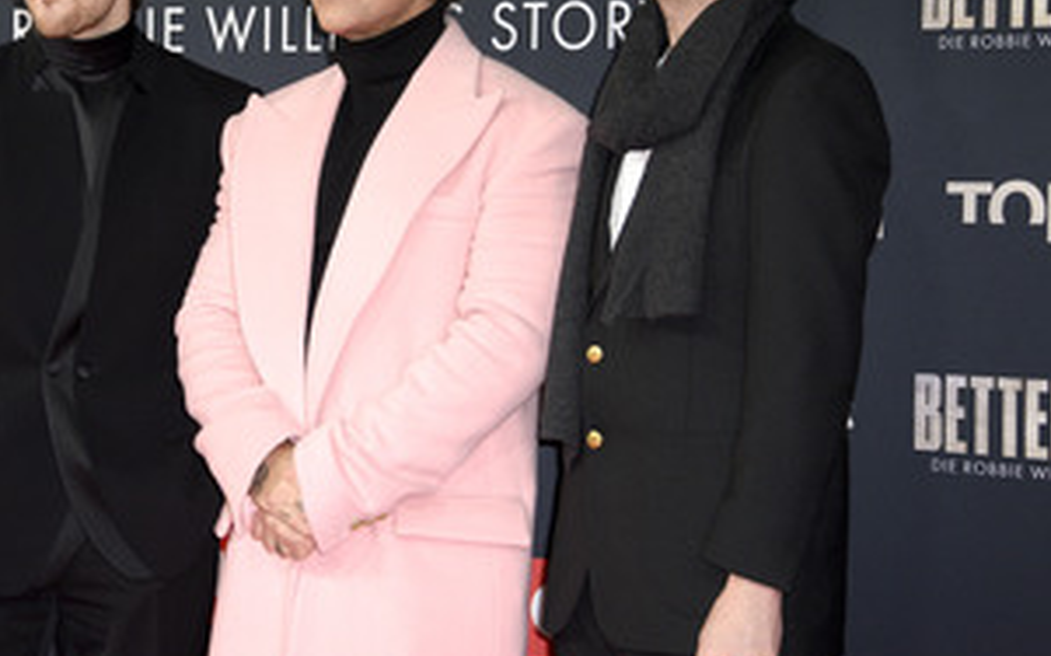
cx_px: 414
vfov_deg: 10.5
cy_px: 199
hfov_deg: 16.7
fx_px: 3580
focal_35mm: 125
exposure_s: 1/250
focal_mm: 82
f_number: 5.6
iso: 1000
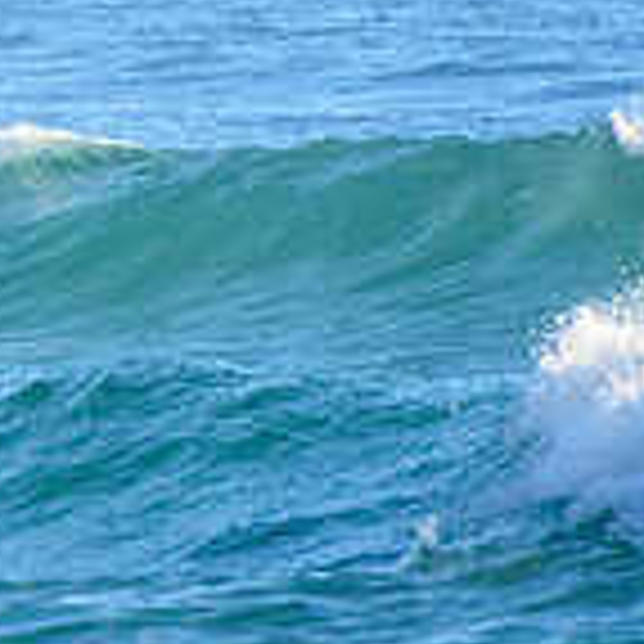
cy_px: 83
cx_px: -603
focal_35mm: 2073
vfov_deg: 0.8
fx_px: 43633
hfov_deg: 0.8
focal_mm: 400
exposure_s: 1/2500
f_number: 5.6
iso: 1100
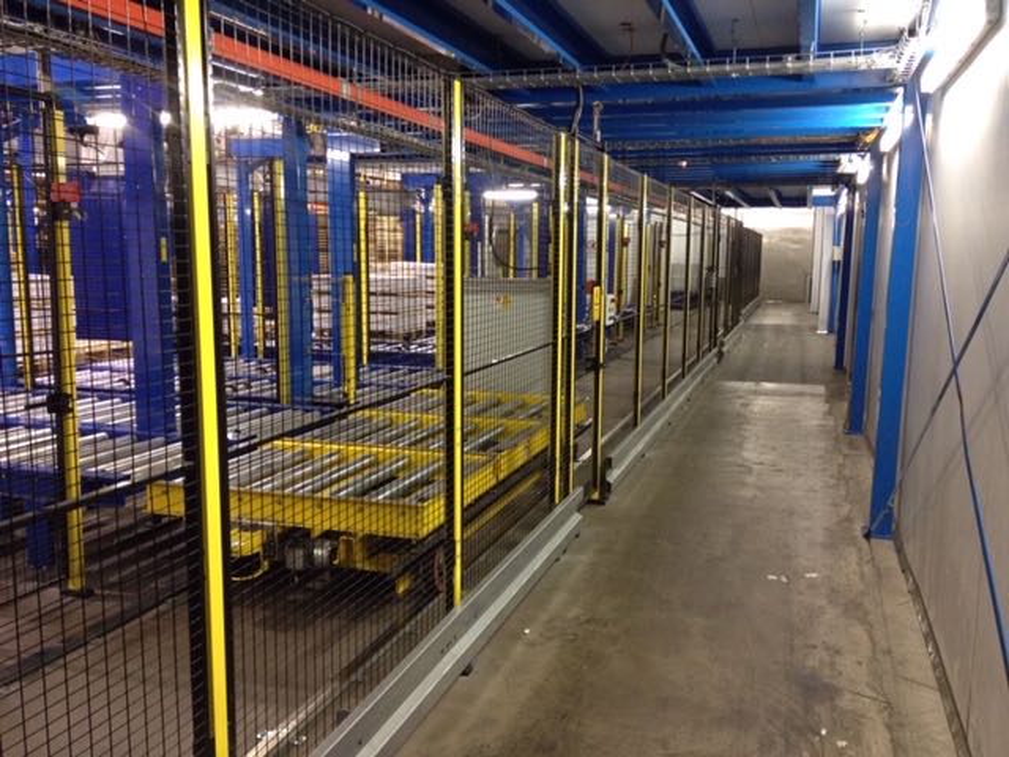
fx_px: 1020
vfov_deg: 40.7
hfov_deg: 52.6
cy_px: 378
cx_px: 504
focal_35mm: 35
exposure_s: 1/20
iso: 200
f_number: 2.4
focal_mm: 4.28
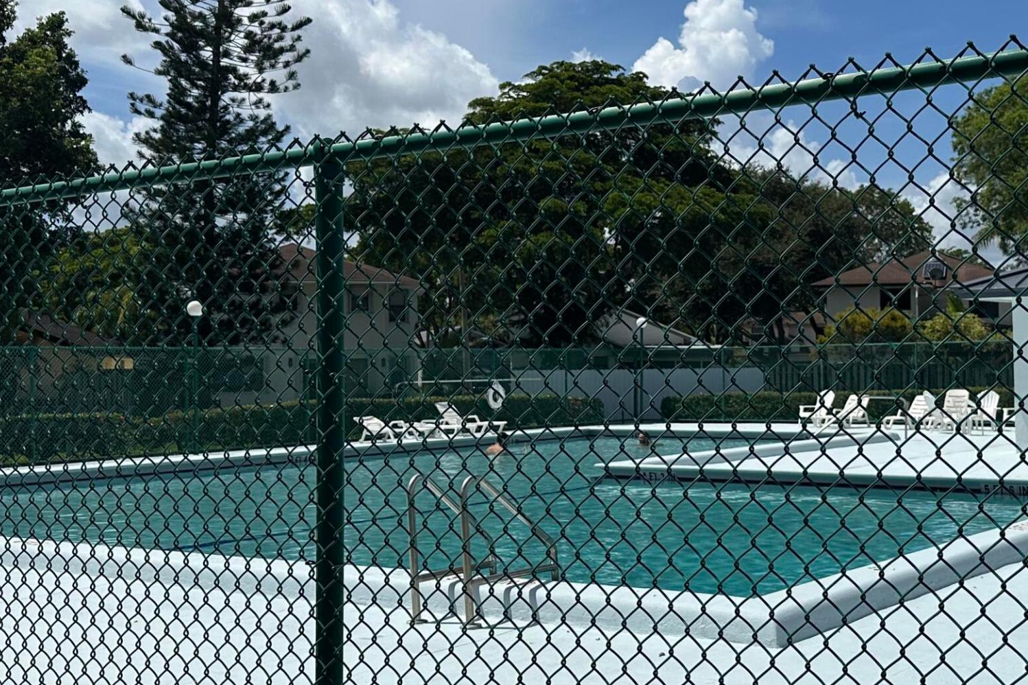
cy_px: 356
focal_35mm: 48
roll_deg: +0.6
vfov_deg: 28.1
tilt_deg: +0.1
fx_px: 1370
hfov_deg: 40.3
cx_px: 732
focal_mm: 6.86
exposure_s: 1/13699
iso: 80
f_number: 1.78
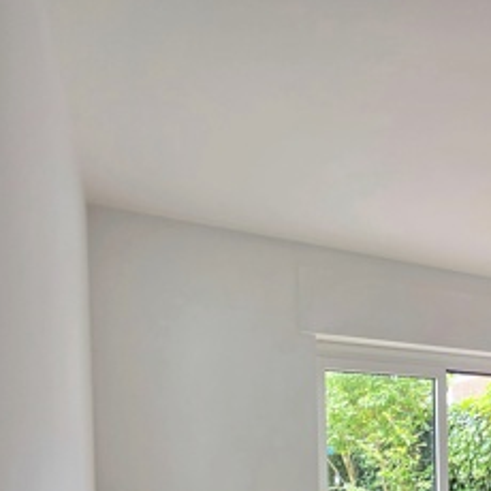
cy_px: 489
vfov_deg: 43.8
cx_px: 470
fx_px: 514
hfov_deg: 44.8
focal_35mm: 32
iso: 100
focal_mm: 2.2
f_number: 1.9
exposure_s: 1/101
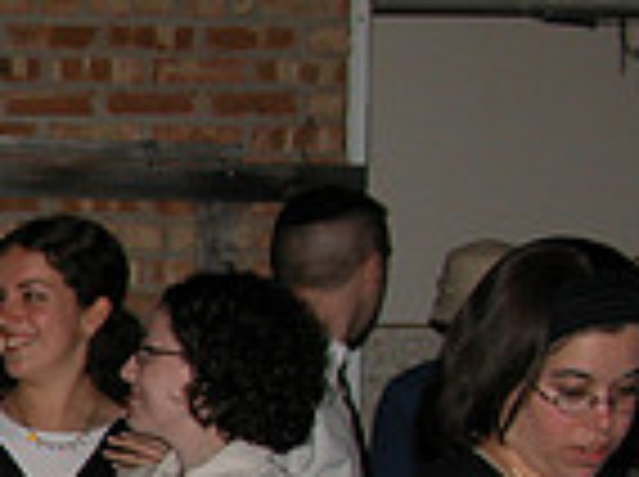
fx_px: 2562
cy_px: 650
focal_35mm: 139
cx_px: -603
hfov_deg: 12.6
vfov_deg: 10.4
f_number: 2.8
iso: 100
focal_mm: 8.9
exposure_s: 1/60
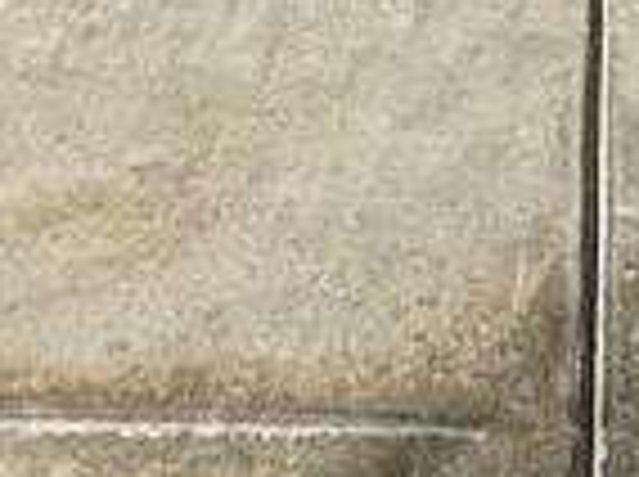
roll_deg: +0.6
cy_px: -842
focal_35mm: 101
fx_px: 1861
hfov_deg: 19.2
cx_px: 540
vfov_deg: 11.0
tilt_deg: -2.7
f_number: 2.2
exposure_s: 1/727
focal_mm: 2.22
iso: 40
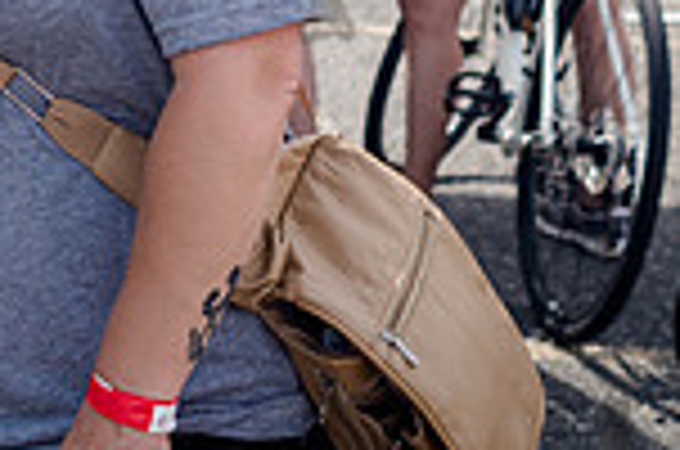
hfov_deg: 13.5
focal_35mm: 144
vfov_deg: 9.1
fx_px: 2714
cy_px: -306
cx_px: -310
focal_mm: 35
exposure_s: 1/1000
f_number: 4
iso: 200
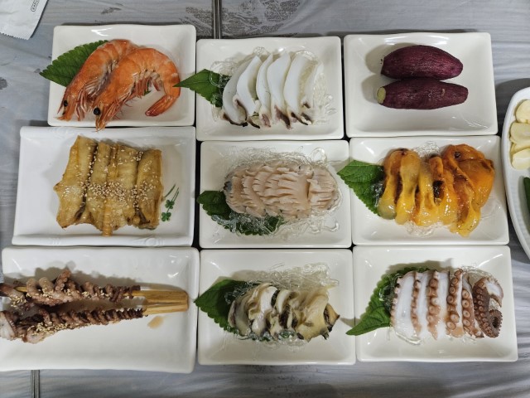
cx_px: 265
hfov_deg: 73.9
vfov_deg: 58.9
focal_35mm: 23
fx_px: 352
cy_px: 199
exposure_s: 1/120
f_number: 1.8
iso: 640
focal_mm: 5.4
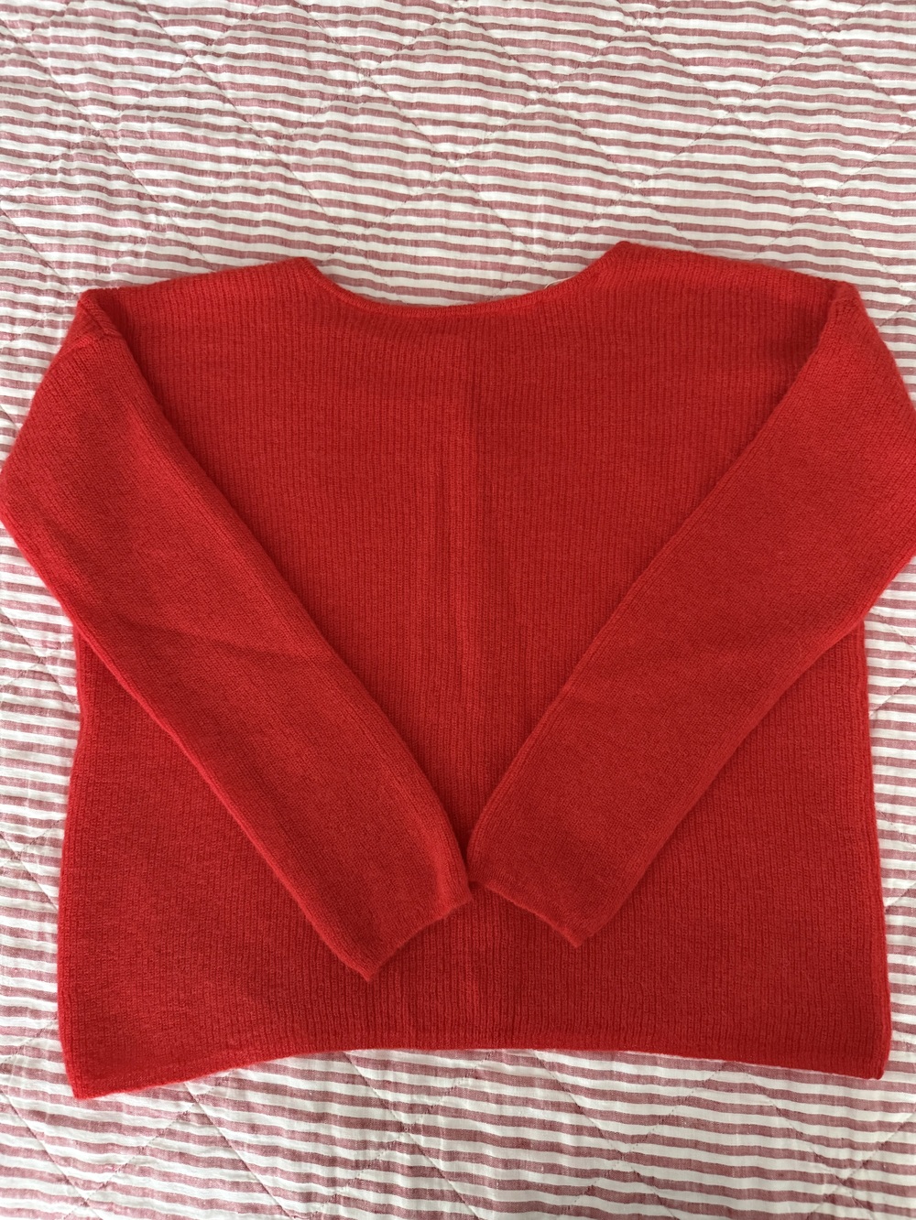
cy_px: 610
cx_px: 458
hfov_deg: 56.8
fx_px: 847
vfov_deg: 71.6
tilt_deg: -82.5
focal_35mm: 24
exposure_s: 1/40
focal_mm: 6.76
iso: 800
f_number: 1.78
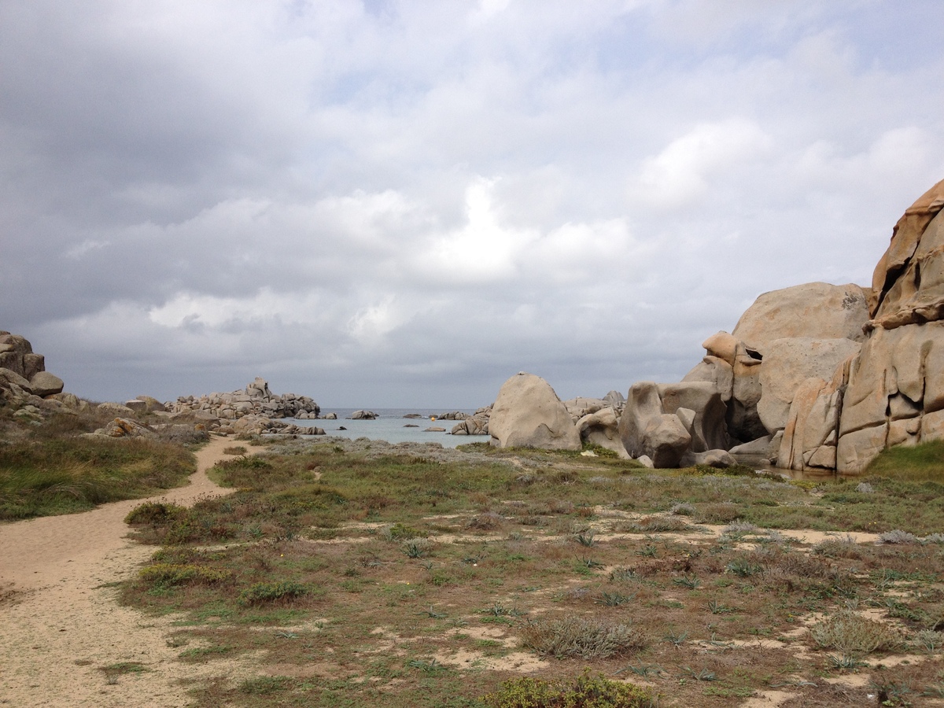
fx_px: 954
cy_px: 354
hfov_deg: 52.6
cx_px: 472
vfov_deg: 40.7
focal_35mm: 35
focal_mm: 4.28
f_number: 2.4
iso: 64
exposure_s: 1/1972
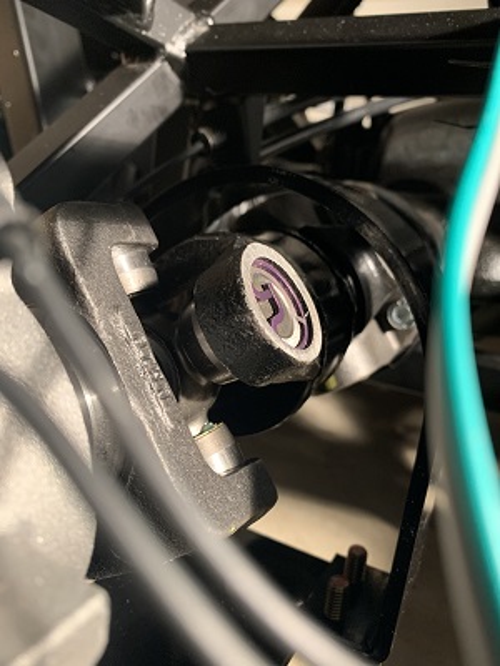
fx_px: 501
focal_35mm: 26
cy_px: 333
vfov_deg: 67.3
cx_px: 250
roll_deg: -4.5
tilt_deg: -13.8
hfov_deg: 53.1
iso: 400
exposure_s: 1/60
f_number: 1.8
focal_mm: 4.25
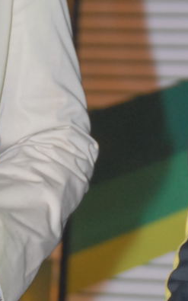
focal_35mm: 496
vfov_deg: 4.2
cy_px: 121
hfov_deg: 2.6
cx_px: -100
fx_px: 4065
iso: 400
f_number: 5.6
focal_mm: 80
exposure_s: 1/125
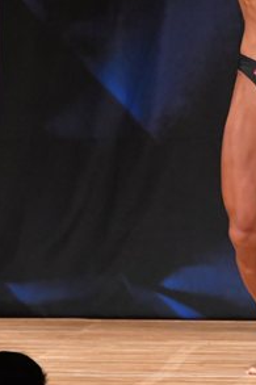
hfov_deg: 1.8
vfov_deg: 2.7
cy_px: 85
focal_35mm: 754
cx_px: 169
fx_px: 8052
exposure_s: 1/400
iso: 5600
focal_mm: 190
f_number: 5.6
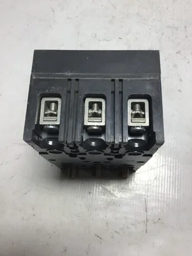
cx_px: 96
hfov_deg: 45.4
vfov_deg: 58.4
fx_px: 229
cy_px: 128
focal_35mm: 31
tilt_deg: -71.2
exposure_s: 1/120
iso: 25
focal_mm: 3.3
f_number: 2.4
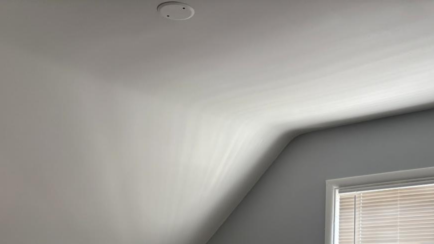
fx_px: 564
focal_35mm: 49
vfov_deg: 22.8
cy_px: 281
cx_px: 230
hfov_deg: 42.1
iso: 125
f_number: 1.6
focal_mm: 5.96
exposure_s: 1/86
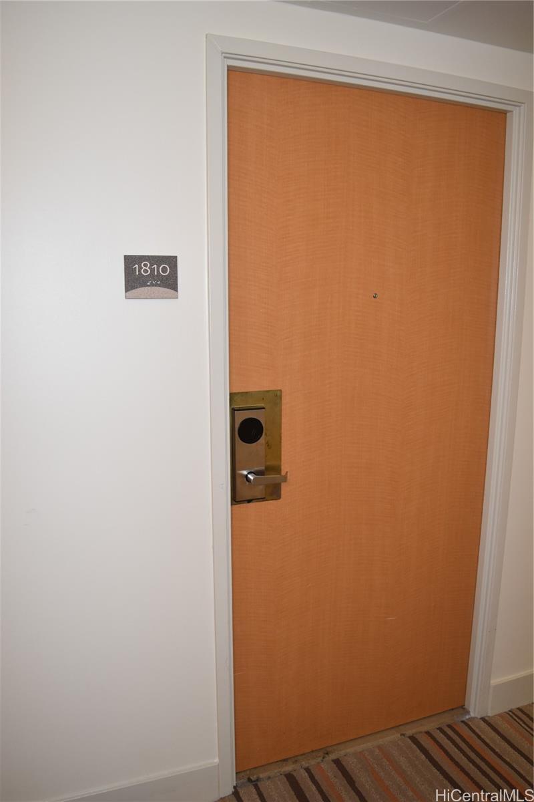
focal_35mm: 27
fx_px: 601
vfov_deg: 67.4
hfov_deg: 47.9
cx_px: 267
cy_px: 401
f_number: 4
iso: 800
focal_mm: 18
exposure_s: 1/60
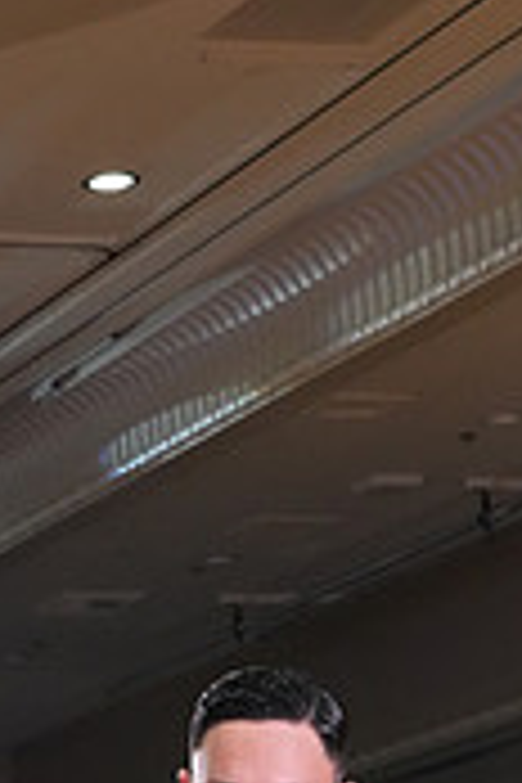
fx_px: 3915
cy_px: 1188
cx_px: -2
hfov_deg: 7.6
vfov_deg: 11.0
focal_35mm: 180
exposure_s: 1/200
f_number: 7.1
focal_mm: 54
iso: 4000
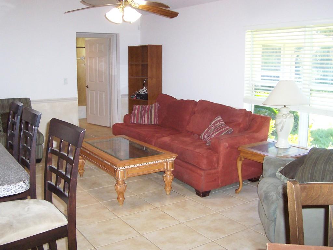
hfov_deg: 50.1
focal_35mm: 37
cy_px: 125
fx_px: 356
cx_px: 166
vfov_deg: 38.7
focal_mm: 5.6
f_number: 2.8
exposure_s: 1/60
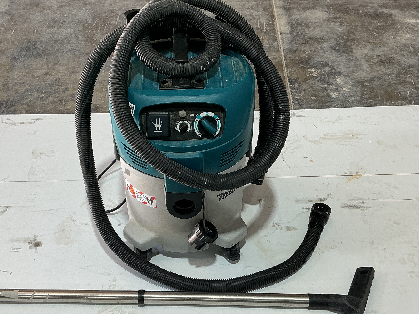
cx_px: 192
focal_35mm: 45
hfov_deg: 42.0
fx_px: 545
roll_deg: -1.0
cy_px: 196
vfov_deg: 32.0
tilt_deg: -44.8
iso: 16
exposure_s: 1/106
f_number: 1.8
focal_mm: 3
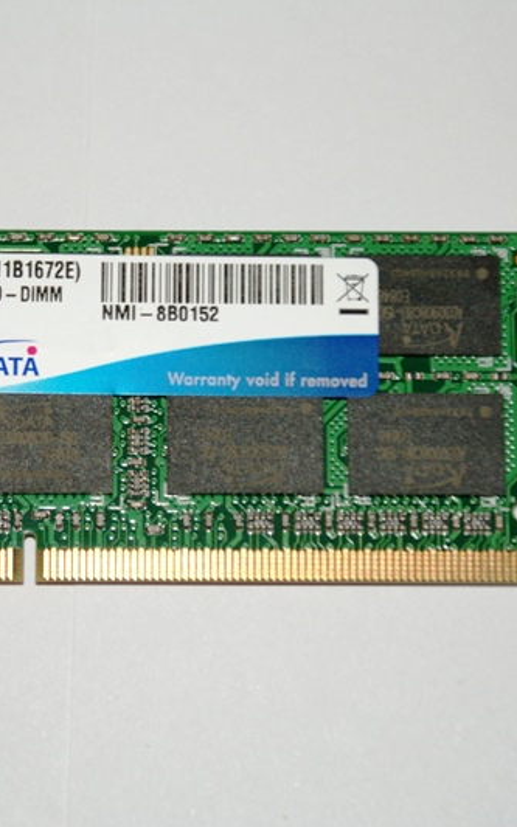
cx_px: 172
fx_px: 3631
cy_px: 414
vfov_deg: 13.0
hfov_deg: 8.1
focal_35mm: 161
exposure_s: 1/160
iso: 400
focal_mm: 70
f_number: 5.6
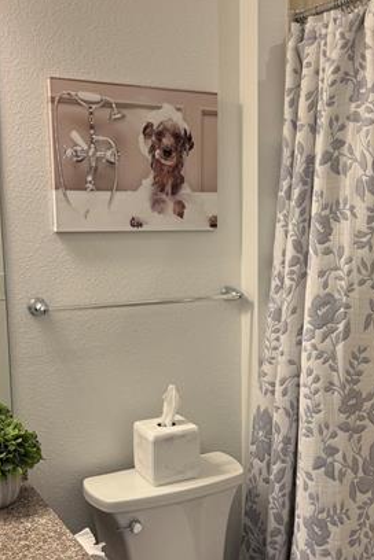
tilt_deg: -8.6
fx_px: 732
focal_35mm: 47
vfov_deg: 41.8
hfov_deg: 28.5
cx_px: 239
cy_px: 321
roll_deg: +0.7
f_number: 1.78
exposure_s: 1/120
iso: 80
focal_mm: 6.76
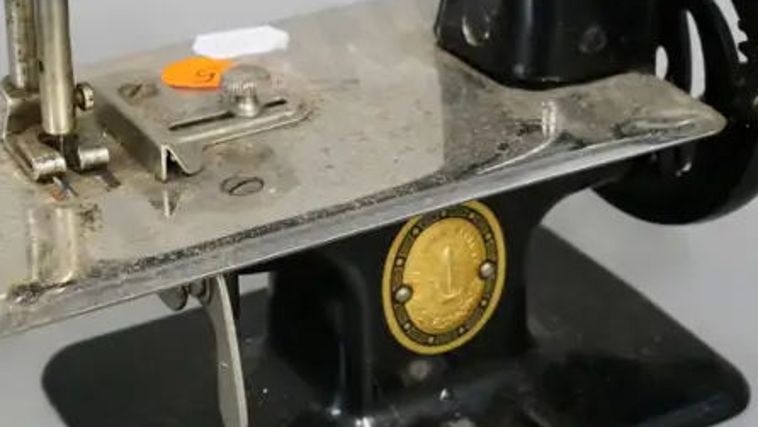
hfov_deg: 21.4
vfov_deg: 12.0
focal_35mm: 100
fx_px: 2010
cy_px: 20
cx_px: 379
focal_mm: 20
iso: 3200
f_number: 5.6
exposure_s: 1/50
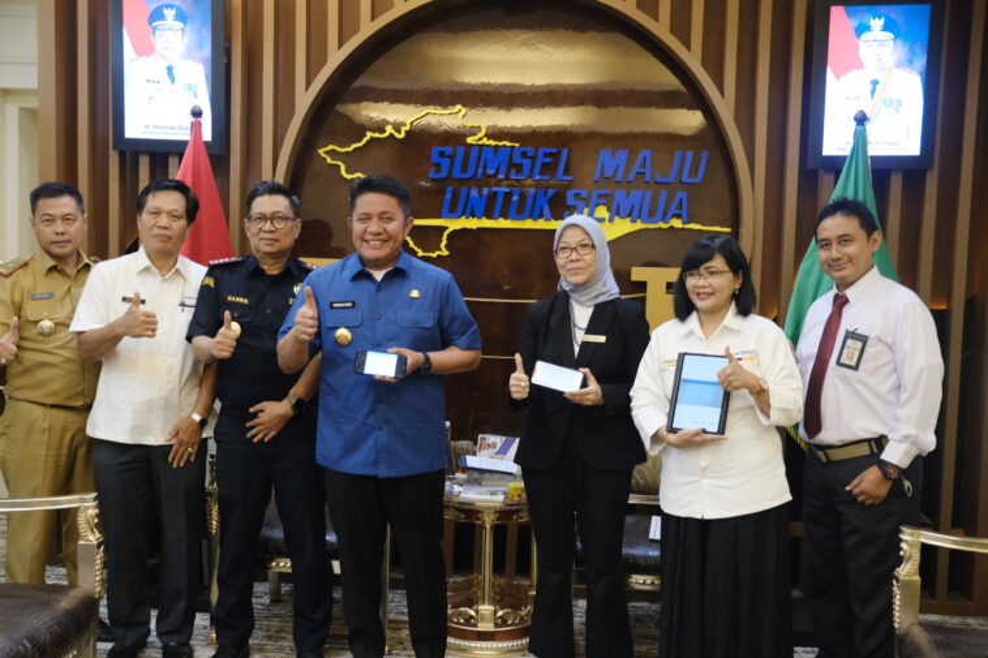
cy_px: 329
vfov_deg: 36.9
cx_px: 494
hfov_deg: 53.1
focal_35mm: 36
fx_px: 988
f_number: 3.6
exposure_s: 1/60
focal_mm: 24.3
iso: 2500
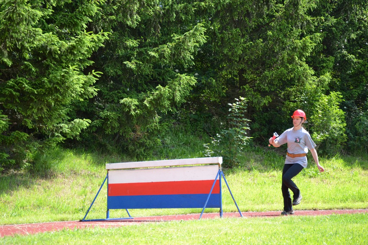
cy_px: 122
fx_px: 690
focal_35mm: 68
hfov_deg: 29.9
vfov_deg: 20.1
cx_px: 184
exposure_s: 1/500
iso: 400
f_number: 4.8
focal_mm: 45
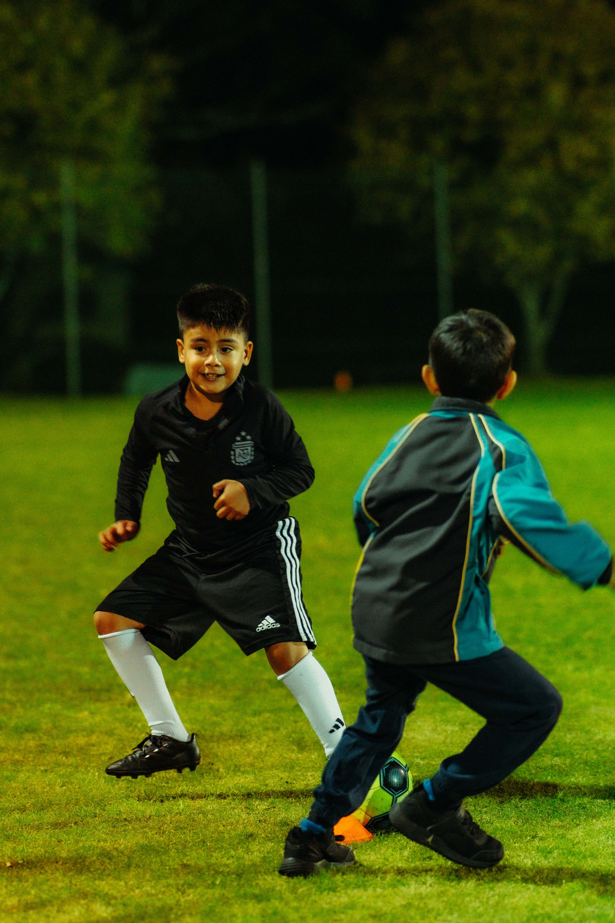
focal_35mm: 127
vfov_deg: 16.1
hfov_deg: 10.8
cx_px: 308
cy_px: 462
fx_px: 3254
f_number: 1.8
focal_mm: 85
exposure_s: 1/250
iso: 2000
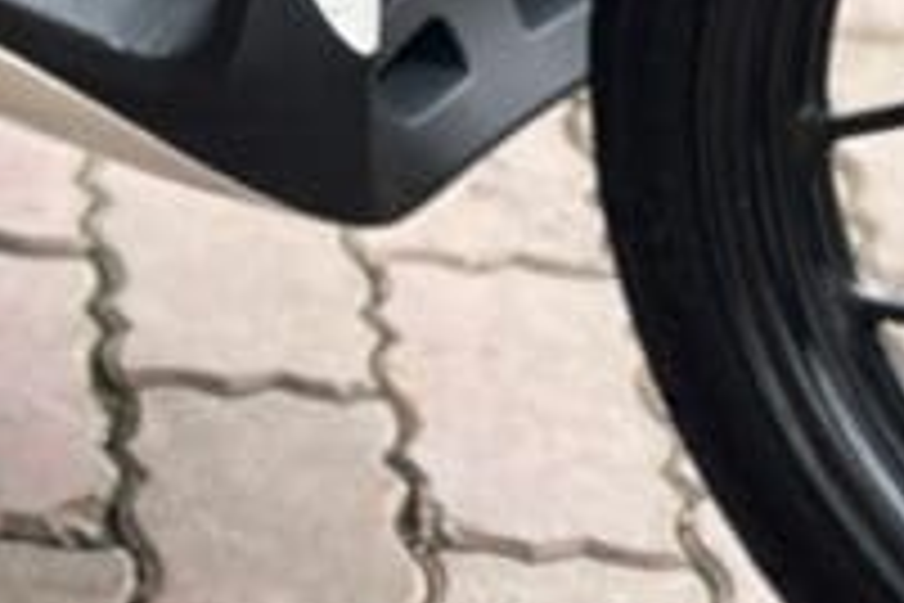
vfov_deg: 5.3
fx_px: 6378
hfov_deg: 8.1
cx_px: -4
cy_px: -765
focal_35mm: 254
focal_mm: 6.86
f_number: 1.78
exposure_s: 1/699
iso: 80
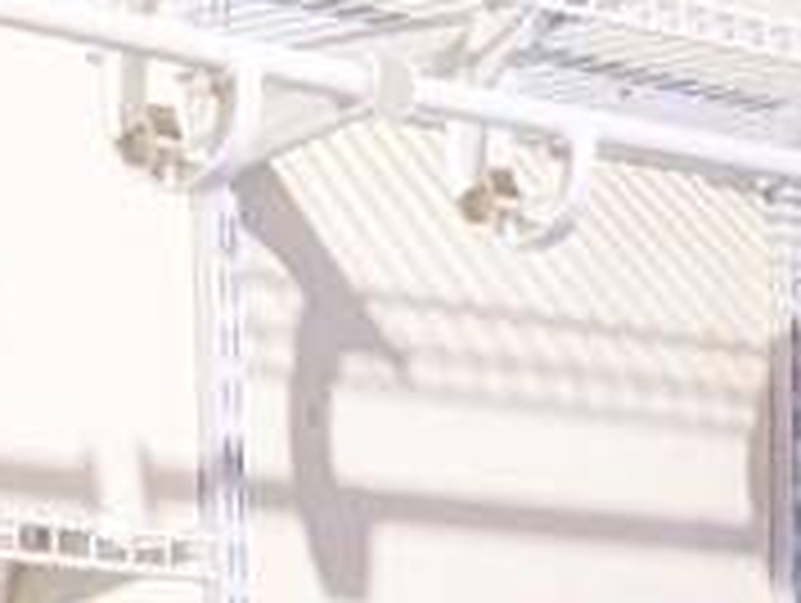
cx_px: 698
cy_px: 1696
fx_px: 4217
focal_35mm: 182
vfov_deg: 7.4
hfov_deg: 10.8
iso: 1408
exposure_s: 1/60
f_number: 1.73
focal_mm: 4.38
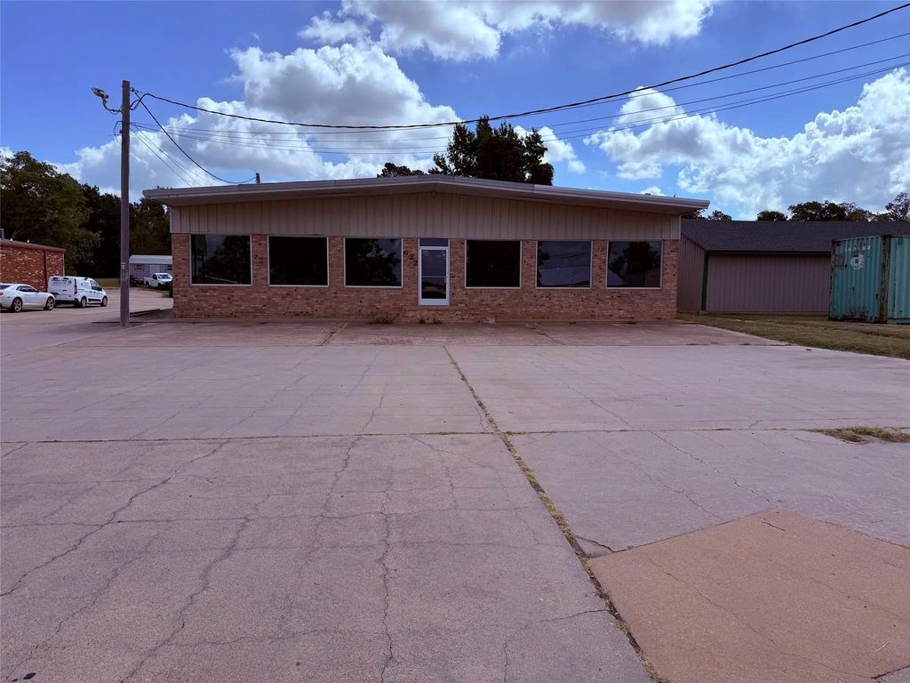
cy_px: 342
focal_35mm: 24
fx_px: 631
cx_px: 455
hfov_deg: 71.6
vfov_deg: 56.8
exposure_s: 1/6173
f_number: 1.78
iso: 80
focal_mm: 6.76
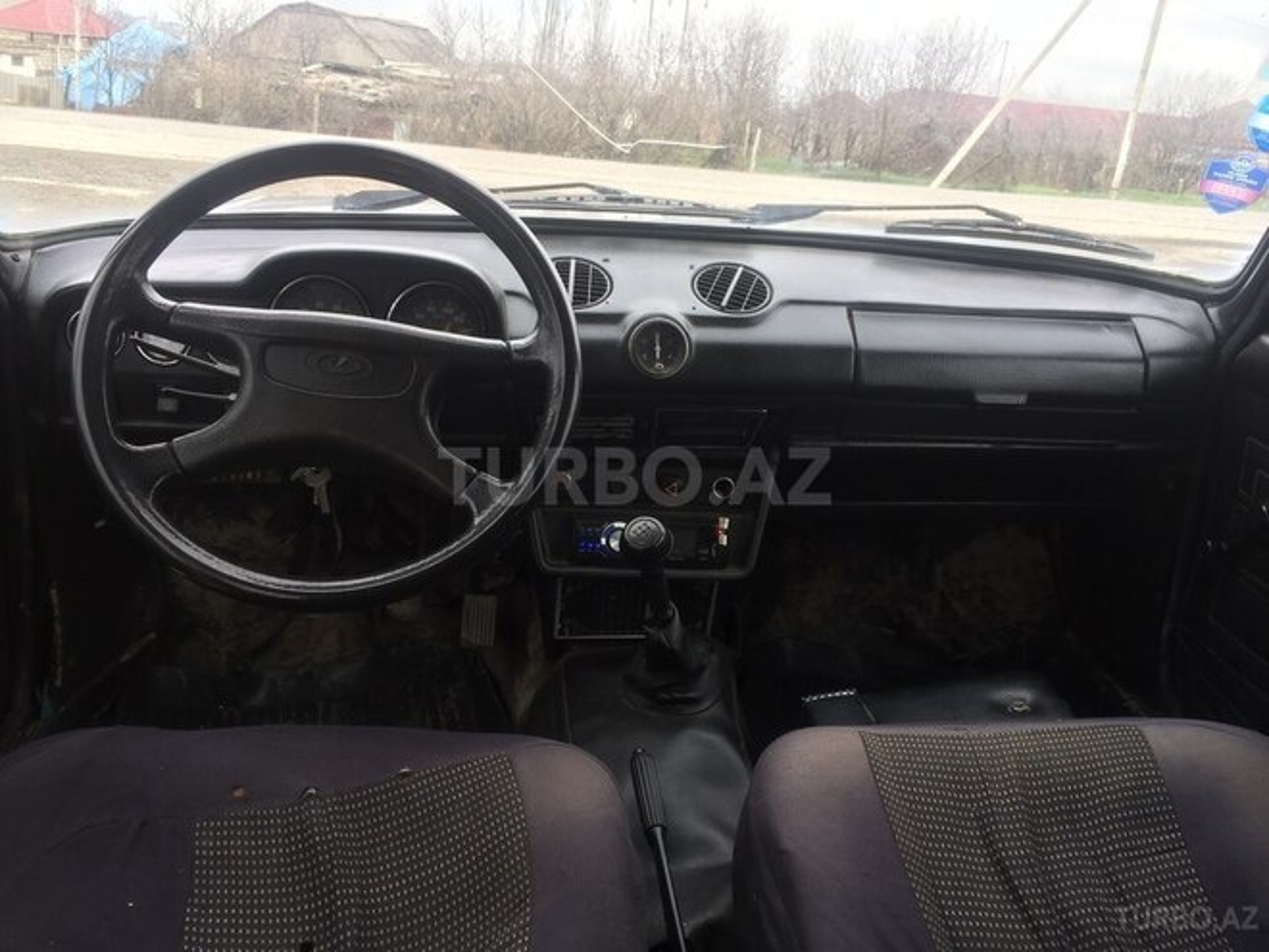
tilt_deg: -20.3
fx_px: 1063
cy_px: 476
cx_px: 634
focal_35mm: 29
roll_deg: -6.1
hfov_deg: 61.7
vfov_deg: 48.2
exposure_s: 1/106
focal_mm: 4.15
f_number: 2.2
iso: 32
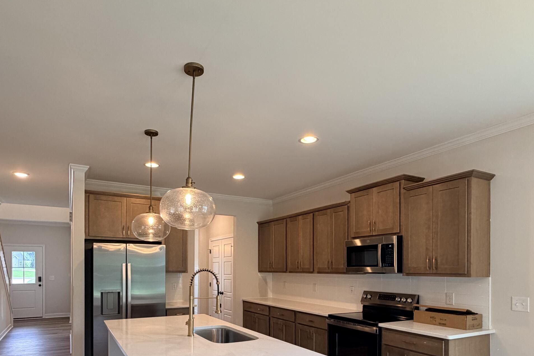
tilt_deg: -0.4
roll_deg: +0.7
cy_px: 269
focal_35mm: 23
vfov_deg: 52.6
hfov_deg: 76.0
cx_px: 245
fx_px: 341
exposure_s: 1/120
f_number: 2.2
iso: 200
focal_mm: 2.22
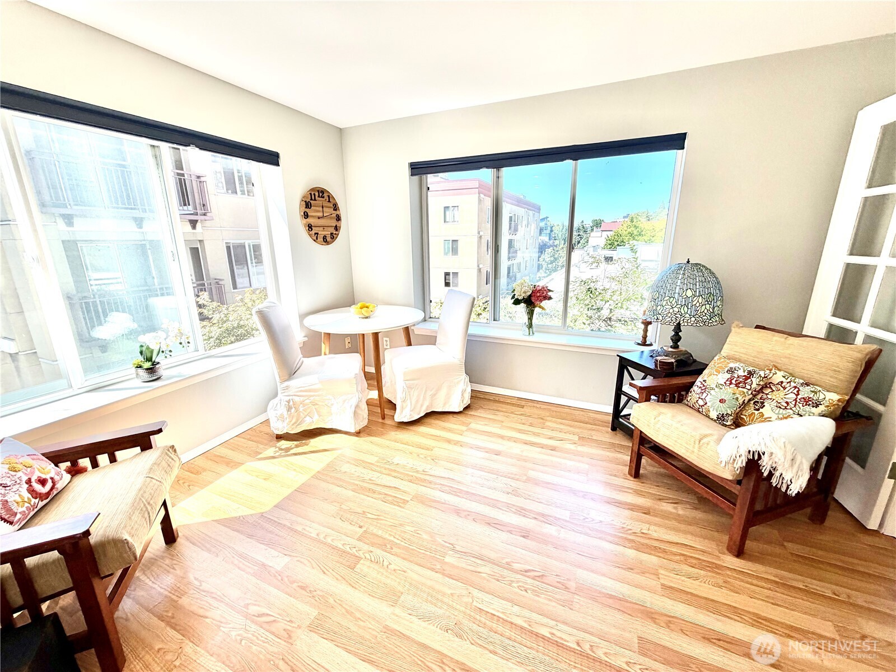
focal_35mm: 14
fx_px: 362
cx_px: 448
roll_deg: +0.0
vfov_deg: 85.7
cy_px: 336
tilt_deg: -15.0
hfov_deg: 102.1
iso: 50
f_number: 2.2
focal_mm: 2.22
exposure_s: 1/338
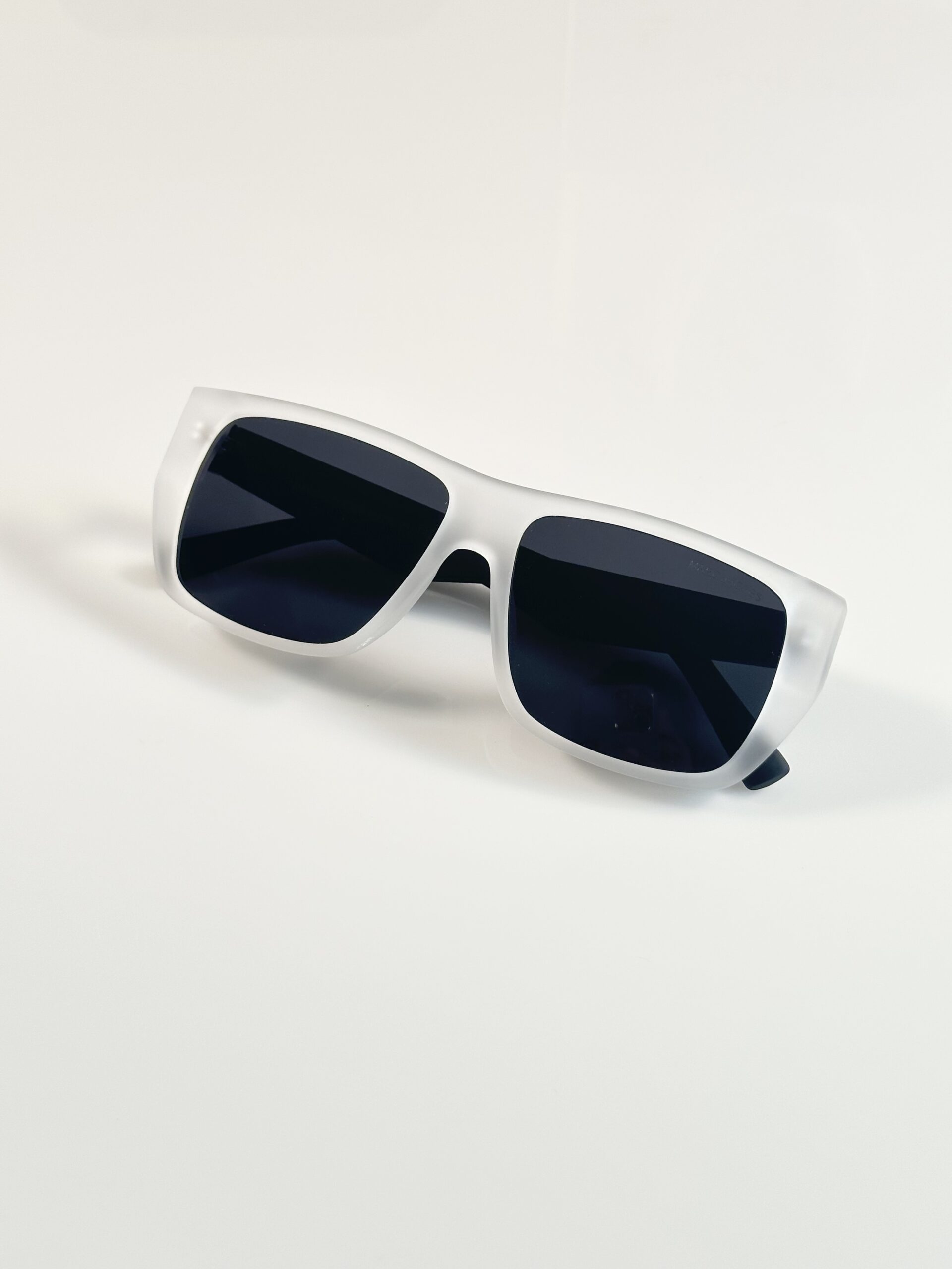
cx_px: 476
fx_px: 1760
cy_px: 634
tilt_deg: -46.8
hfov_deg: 30.3
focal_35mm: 48
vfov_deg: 39.7
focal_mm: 6.86
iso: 80
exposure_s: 1/100
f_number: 1.78
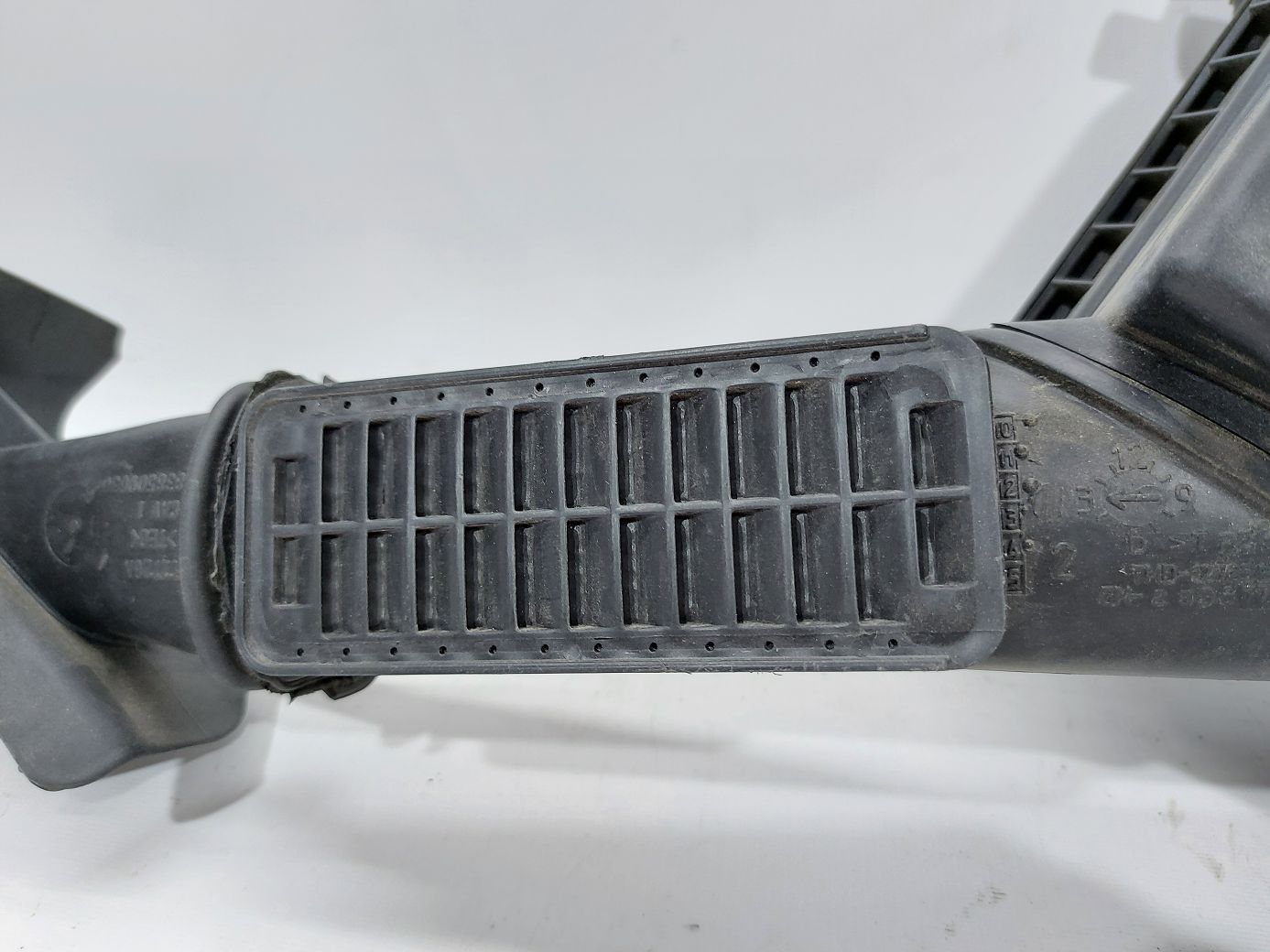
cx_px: 635
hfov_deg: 71.6
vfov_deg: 56.8
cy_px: 476
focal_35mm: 24
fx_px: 880
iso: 125
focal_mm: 5.23
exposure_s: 1/50
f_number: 1.8
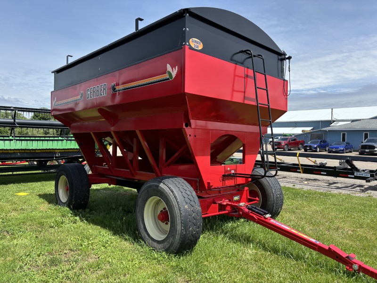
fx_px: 283
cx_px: 188
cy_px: 142
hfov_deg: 67.3
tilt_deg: -1.6
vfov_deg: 53.1
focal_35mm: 26
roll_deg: -1.2
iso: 50
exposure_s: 1/1667
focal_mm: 5.96
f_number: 1.6
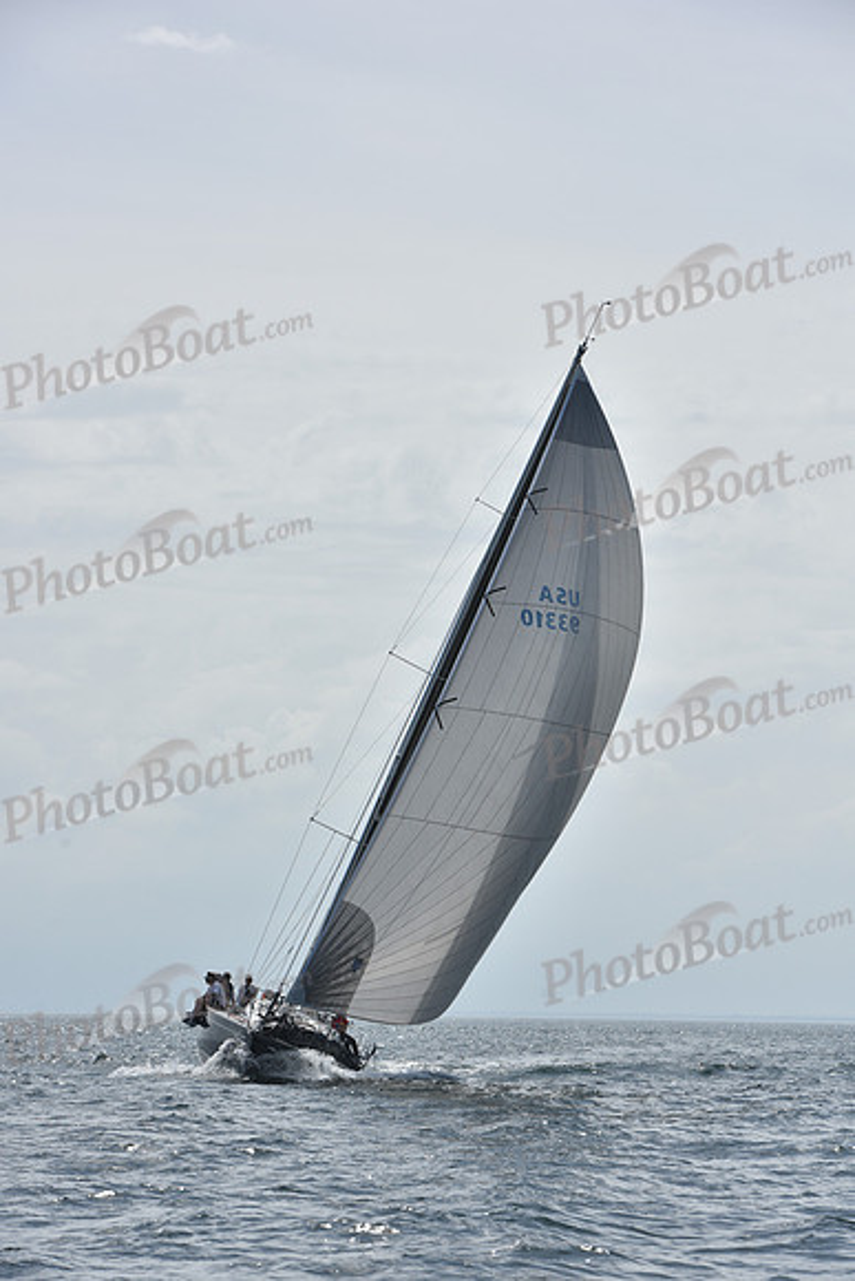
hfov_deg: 11.2
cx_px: 428
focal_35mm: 122
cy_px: 640
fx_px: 4343
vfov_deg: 16.8
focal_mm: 122
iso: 200
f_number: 9
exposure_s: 1/1250
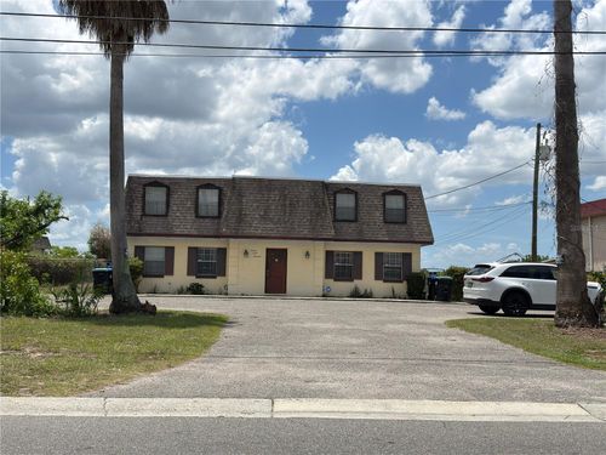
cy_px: 228
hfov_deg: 52.6
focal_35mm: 35
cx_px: 303
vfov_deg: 40.7
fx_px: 613
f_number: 1.78
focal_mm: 6.76
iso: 64
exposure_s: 1/6897
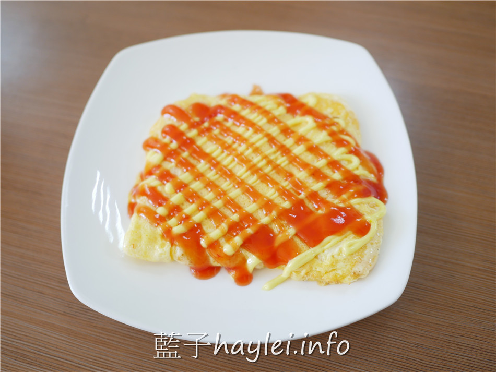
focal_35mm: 30
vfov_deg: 46.8
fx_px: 430
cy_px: 186
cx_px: 248
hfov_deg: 60.0
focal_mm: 15
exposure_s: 1/125
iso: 200
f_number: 1.8
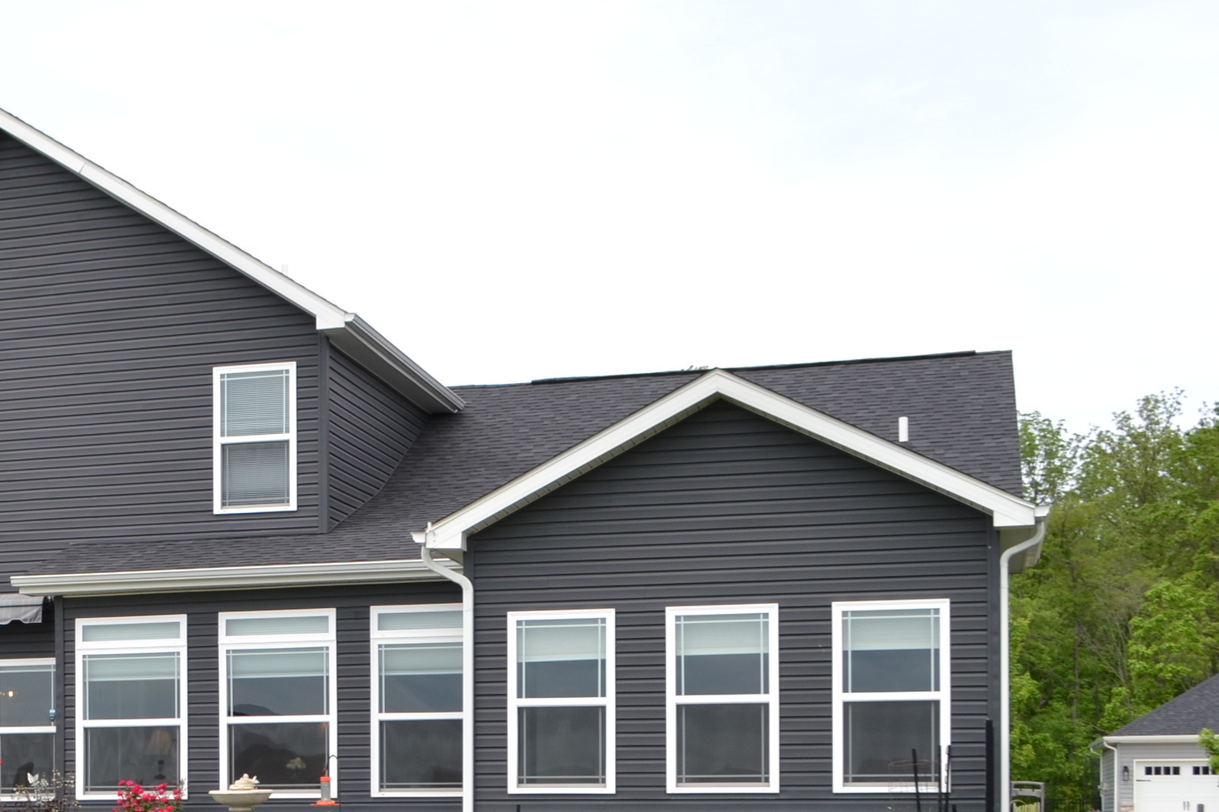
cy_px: 765
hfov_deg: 30.2
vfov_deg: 21.0
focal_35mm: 63
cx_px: 72
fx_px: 2133
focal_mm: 20
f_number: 8
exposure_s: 1/200
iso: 100
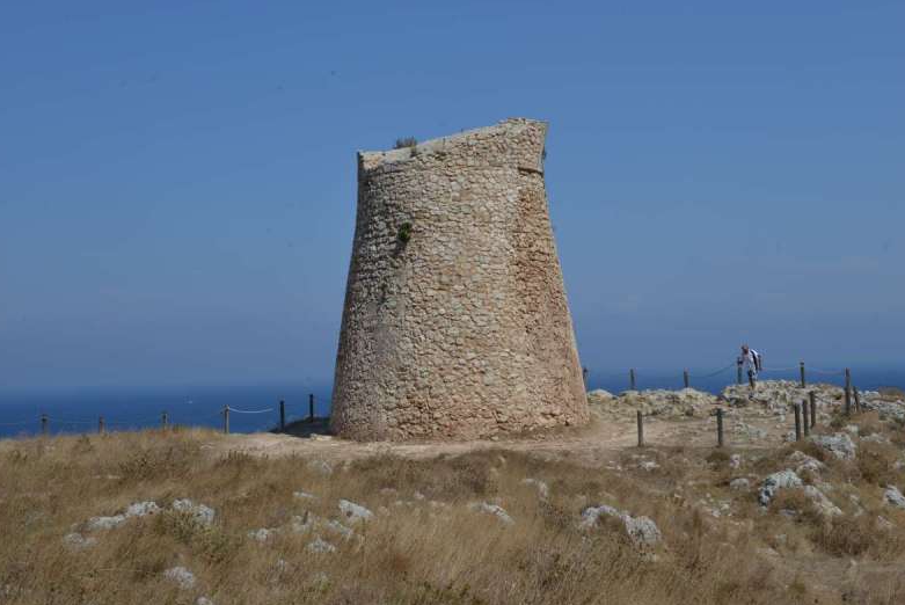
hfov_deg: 45.4
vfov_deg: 31.2
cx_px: 452
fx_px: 1082
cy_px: 306
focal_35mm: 43
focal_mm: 42
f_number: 11
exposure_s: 1/160
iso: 125
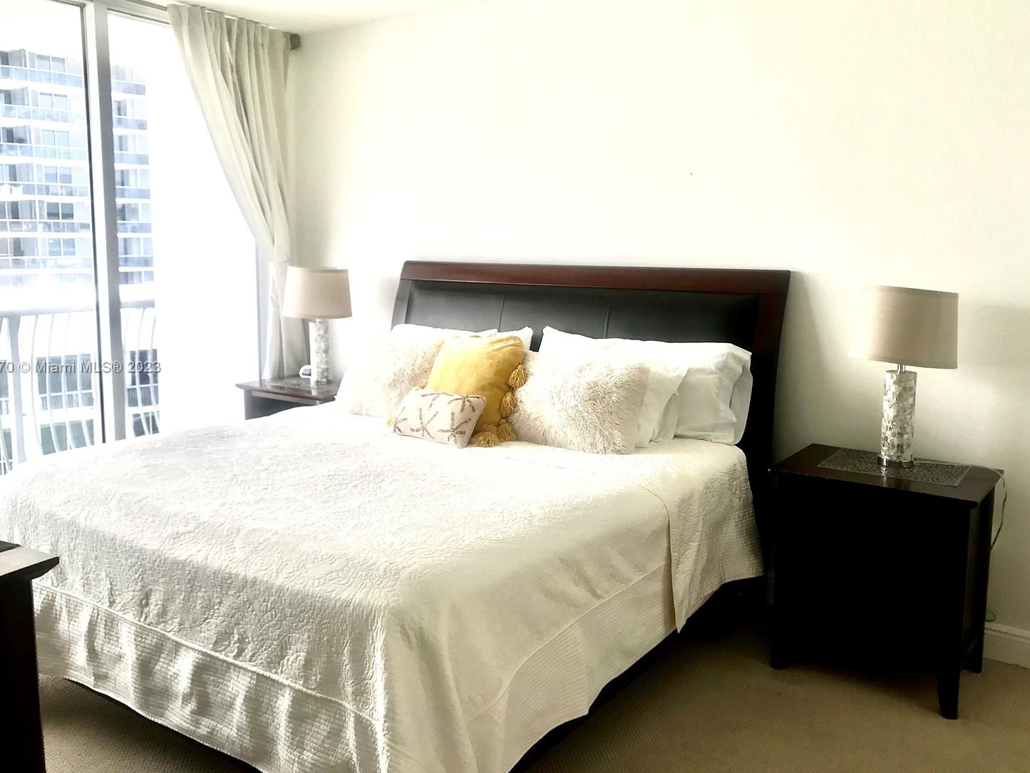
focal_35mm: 31
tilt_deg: -7.5
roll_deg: +0.4
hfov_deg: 58.3
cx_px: 503
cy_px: 368
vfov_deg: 45.4
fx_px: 922
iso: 20
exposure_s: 1/129
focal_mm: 3.99
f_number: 1.8
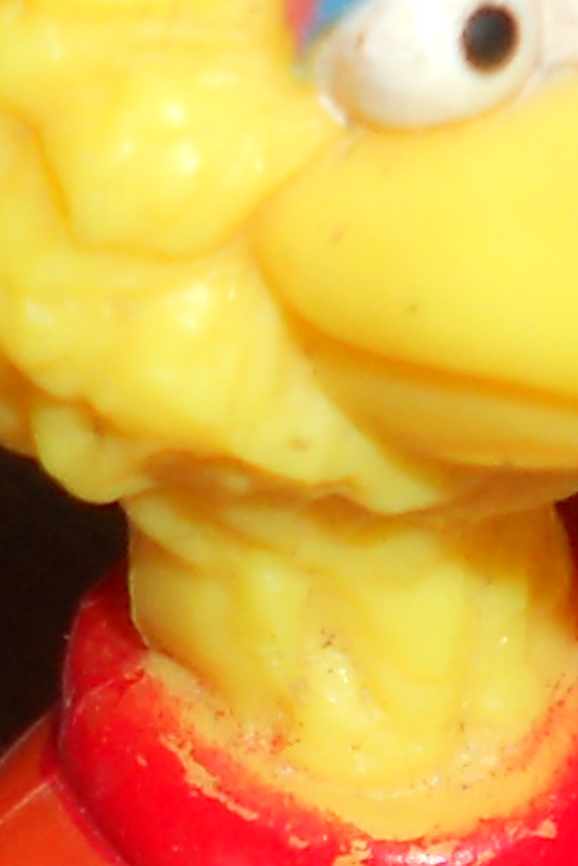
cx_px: 172
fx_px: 6358
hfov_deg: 5.2
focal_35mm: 264
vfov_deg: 7.6
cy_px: 1351
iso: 80
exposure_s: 1/25
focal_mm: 5.8
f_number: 8.8
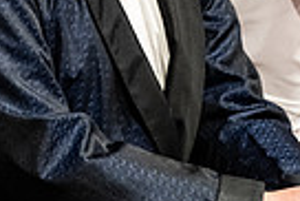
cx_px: 154
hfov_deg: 3.9
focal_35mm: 525
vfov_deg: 2.6
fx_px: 4380
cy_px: -66
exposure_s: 1/250
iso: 2000
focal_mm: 106
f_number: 3.2
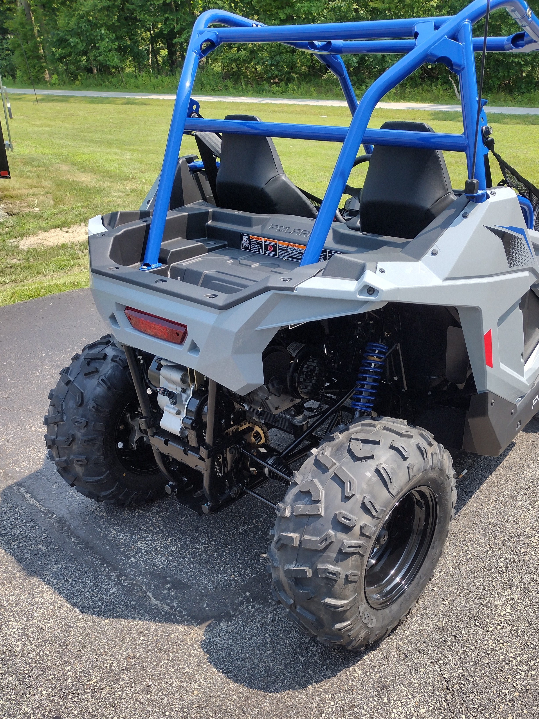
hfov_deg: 42.8
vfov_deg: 55.1
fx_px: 685
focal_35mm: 33
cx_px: 319
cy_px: 421
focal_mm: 4.71
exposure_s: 1/1042
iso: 100
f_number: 1.7
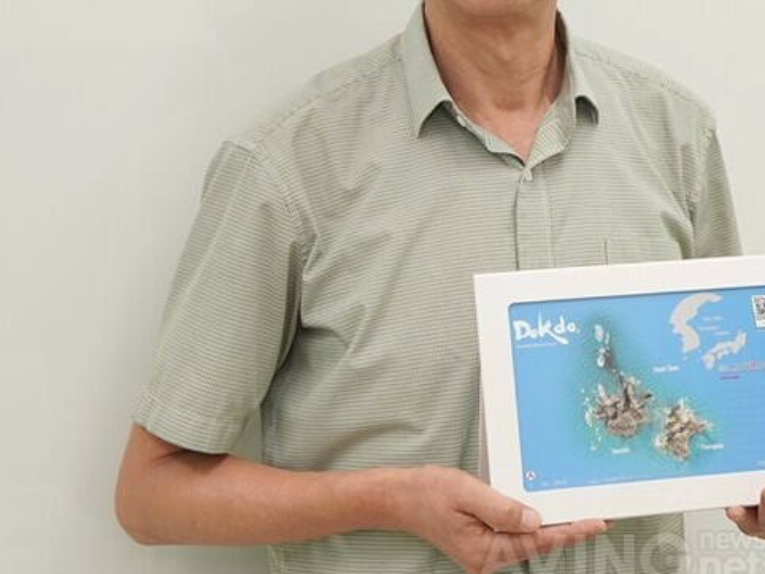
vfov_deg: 16.7
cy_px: 103
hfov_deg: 21.9
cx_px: 635
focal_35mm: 88
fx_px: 1946
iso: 500
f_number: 4
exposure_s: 1/160
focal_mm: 31
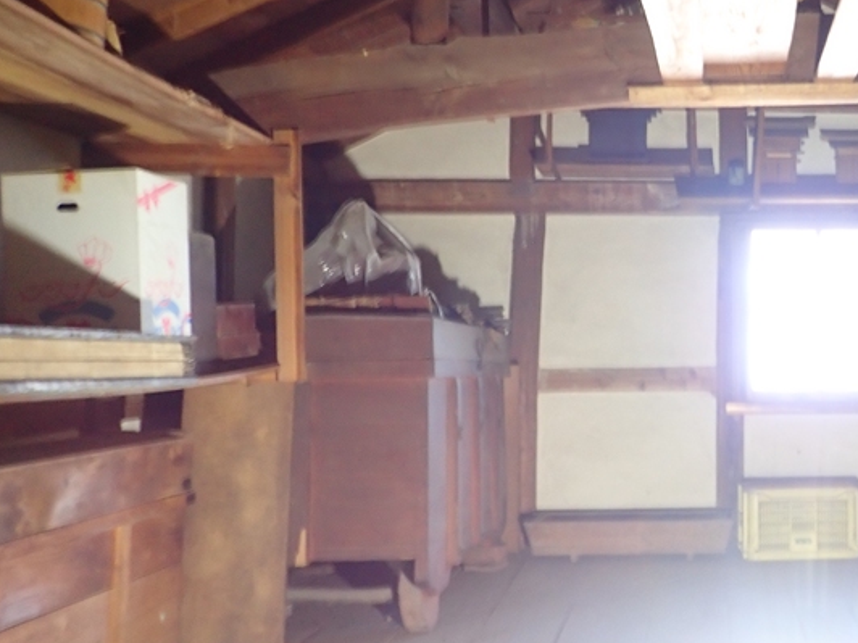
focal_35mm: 47
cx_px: 755
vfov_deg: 30.8
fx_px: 1165
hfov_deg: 38.0
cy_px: 256
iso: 200
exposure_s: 1/4
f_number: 2
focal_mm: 4.5
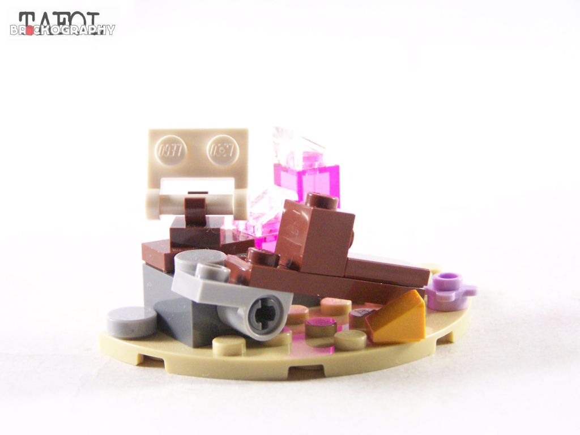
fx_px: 1575
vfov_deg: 15.7
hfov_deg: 20.9
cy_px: 218
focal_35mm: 94
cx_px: 290
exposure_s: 1/60
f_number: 3.2
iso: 400
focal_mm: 15.6
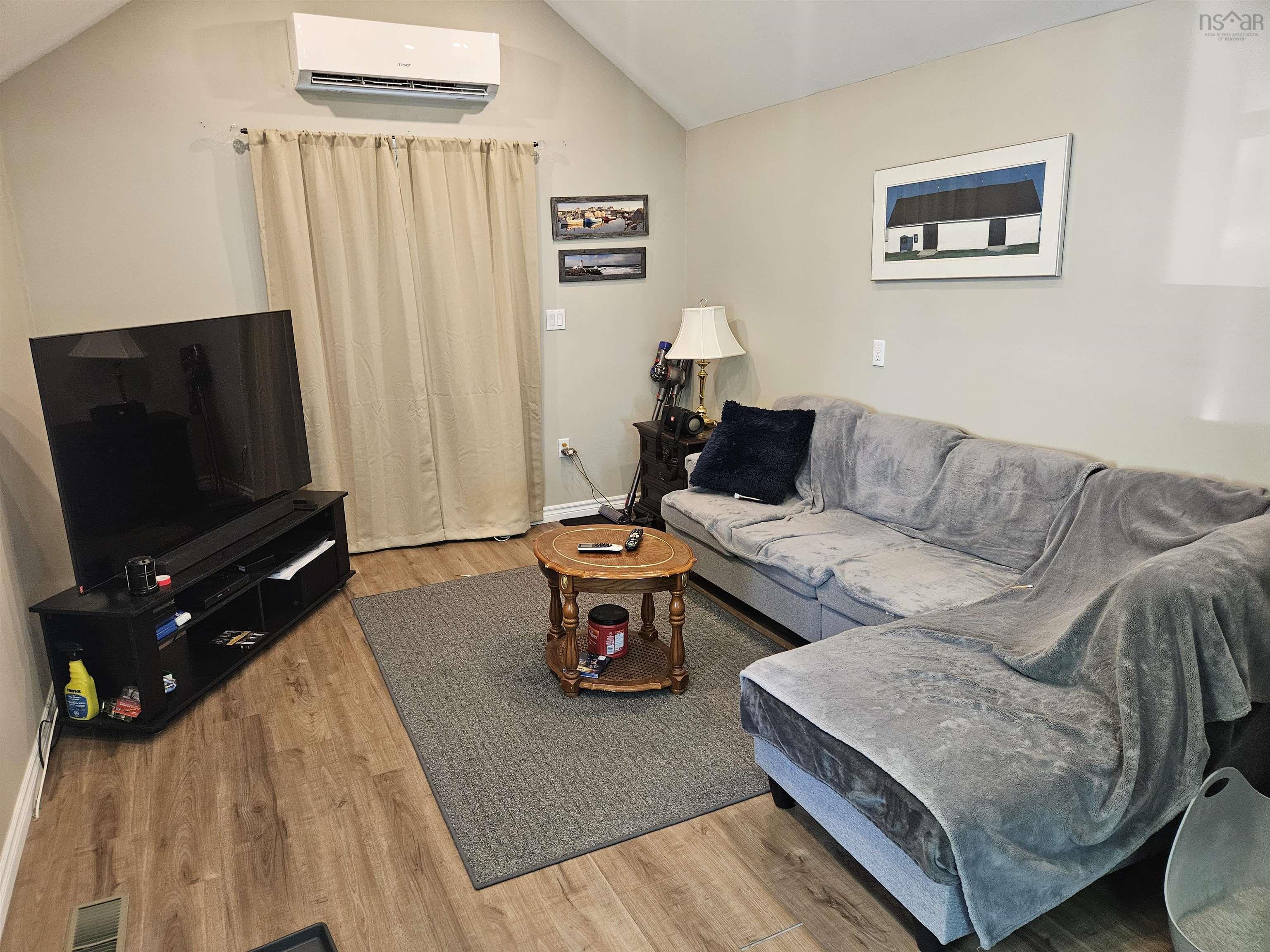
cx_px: 635
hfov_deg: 73.9
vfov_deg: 58.9
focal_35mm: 23
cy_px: 476
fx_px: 844
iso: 500
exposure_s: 1/120
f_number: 1.8
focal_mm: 5.4
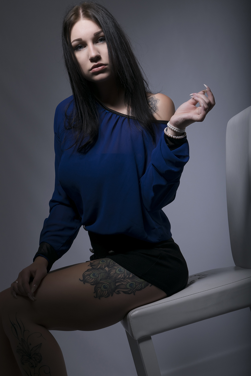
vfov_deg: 24.6
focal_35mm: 82
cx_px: 126
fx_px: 863
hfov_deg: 16.6
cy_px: 188
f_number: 13
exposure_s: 1/200
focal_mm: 55
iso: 100
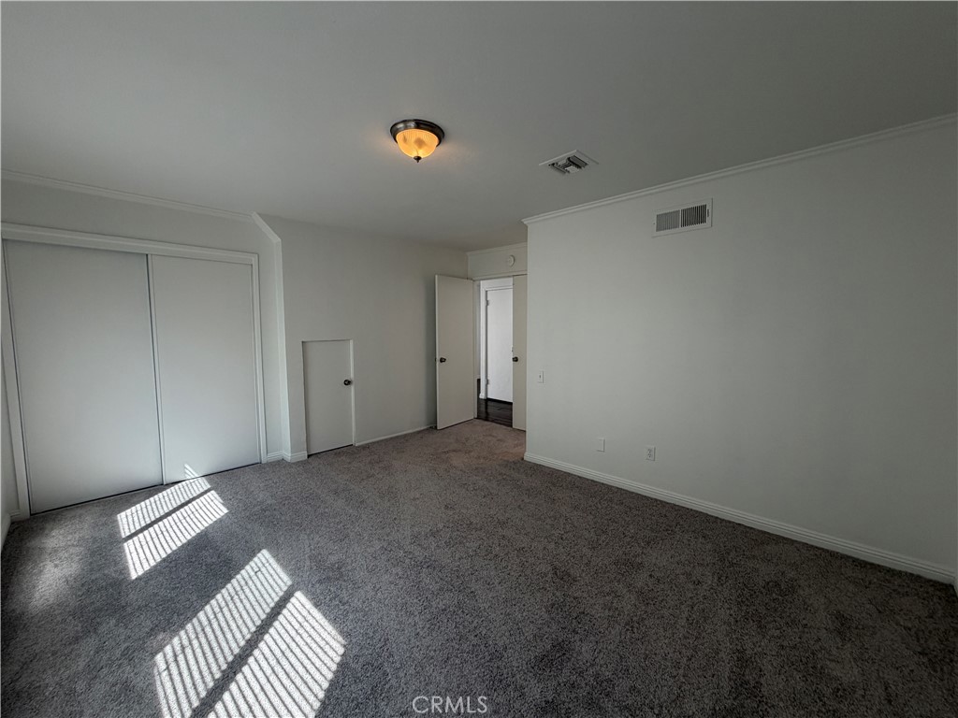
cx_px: 479
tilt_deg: -4.5
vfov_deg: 85.7
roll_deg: -0.6
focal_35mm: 14
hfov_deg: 102.1
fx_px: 387
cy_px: 359
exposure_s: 1/120
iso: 100
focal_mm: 2.22
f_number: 2.2
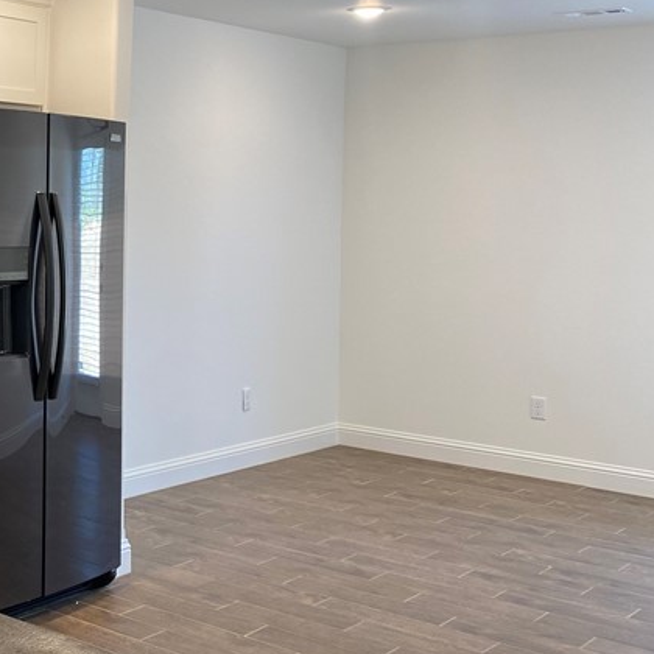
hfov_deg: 27.4
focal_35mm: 56
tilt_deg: +0.1
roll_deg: -1.7
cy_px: 213
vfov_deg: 30.3
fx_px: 1197
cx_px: -104
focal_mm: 4.25
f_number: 1.8
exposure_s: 1/60
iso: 80
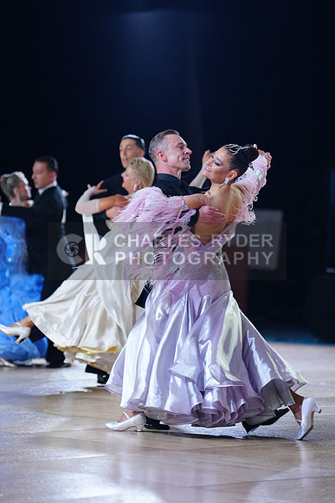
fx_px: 2106
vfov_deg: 13.6
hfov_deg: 9.1
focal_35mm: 151
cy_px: 252
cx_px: 168
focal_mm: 151
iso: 800
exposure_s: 1/500
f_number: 2.8
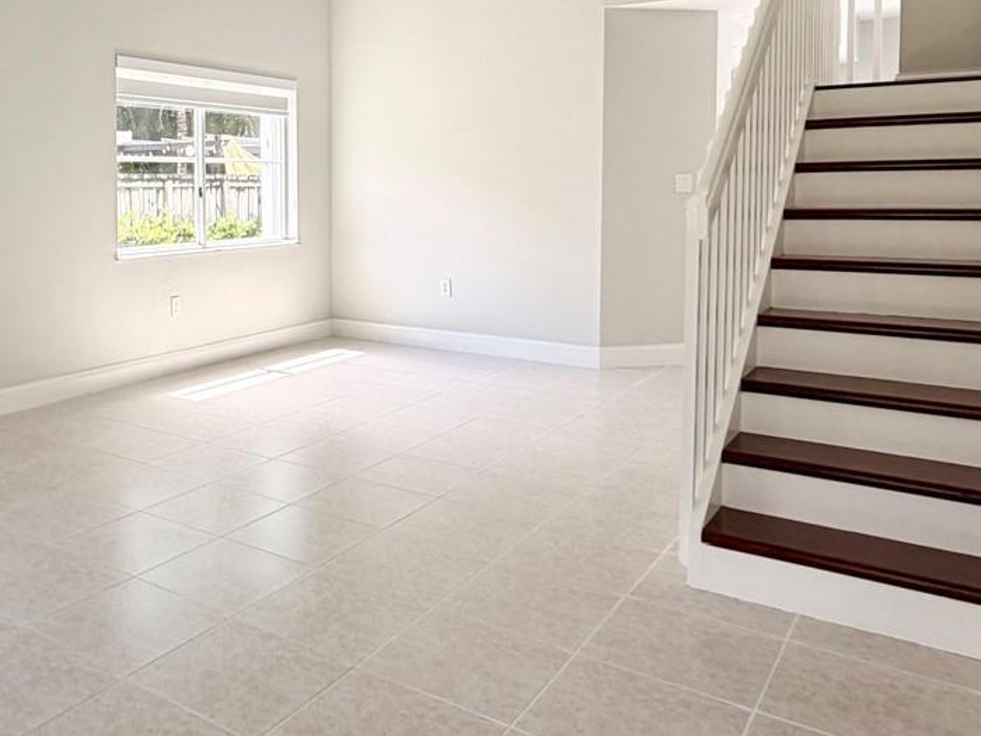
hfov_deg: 54.2
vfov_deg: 43.4
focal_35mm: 32
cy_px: 233
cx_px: 247
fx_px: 907
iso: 40
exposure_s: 1/157
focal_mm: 2.22
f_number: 2.2
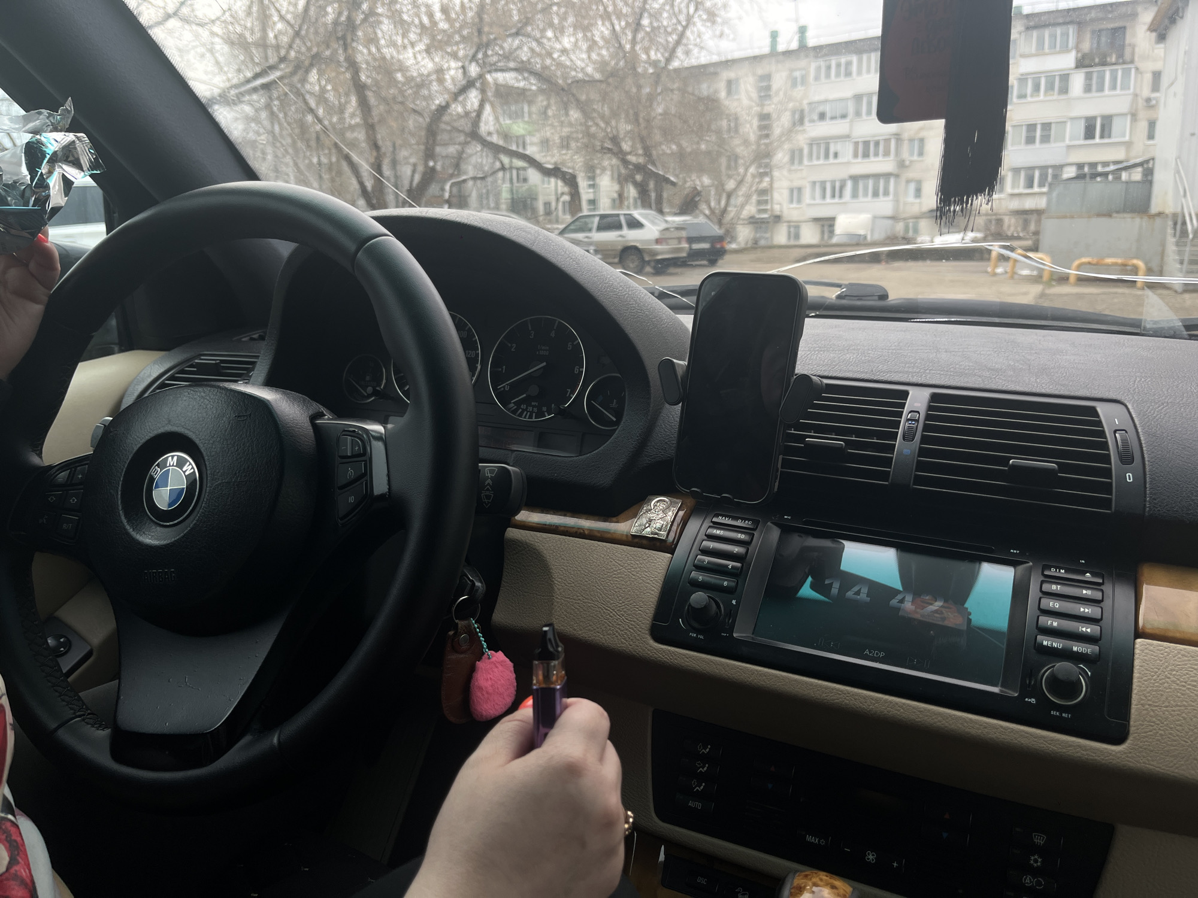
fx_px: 900
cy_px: 449
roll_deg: +1.0
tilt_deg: -13.2
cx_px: 599
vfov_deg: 53.1
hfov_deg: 67.3
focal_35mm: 26
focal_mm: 5.1
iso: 50
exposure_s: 1/793
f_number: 1.6
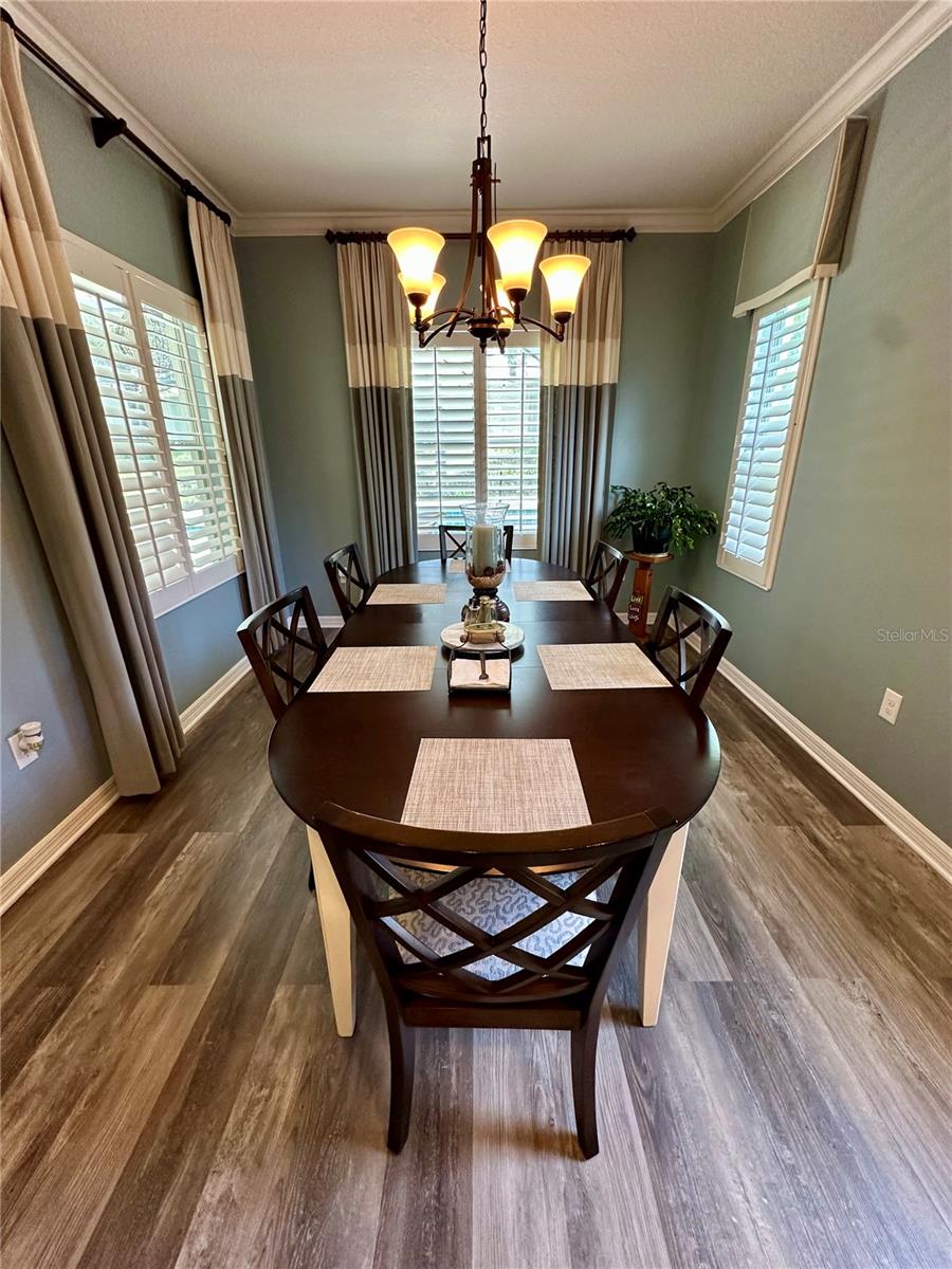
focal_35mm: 14
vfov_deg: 102.1
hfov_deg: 85.7
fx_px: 513
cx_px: 476
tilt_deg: -20.0
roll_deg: +0.2
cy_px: 634
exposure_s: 1/120
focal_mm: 2.22
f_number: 2.2
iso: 250
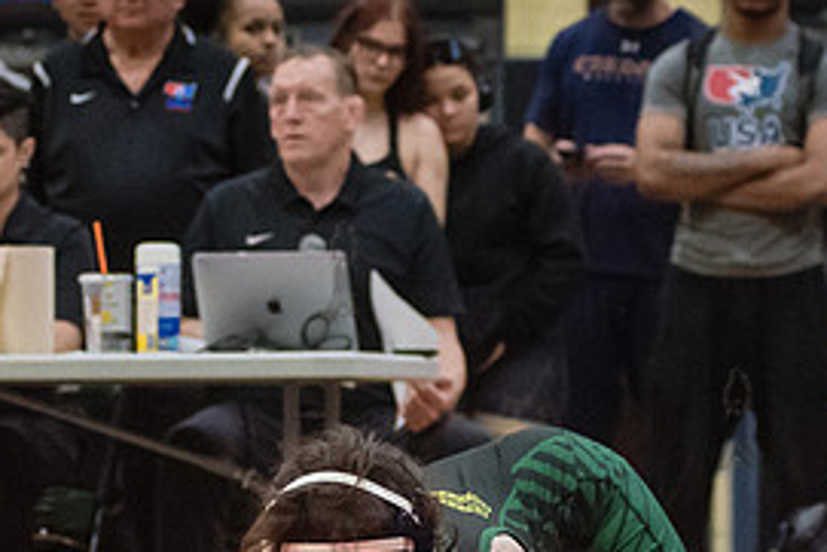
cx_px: 426
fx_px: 5562
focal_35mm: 242
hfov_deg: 8.5
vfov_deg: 5.7
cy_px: 633
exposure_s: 1/400
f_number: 3.5
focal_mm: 80
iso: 8000
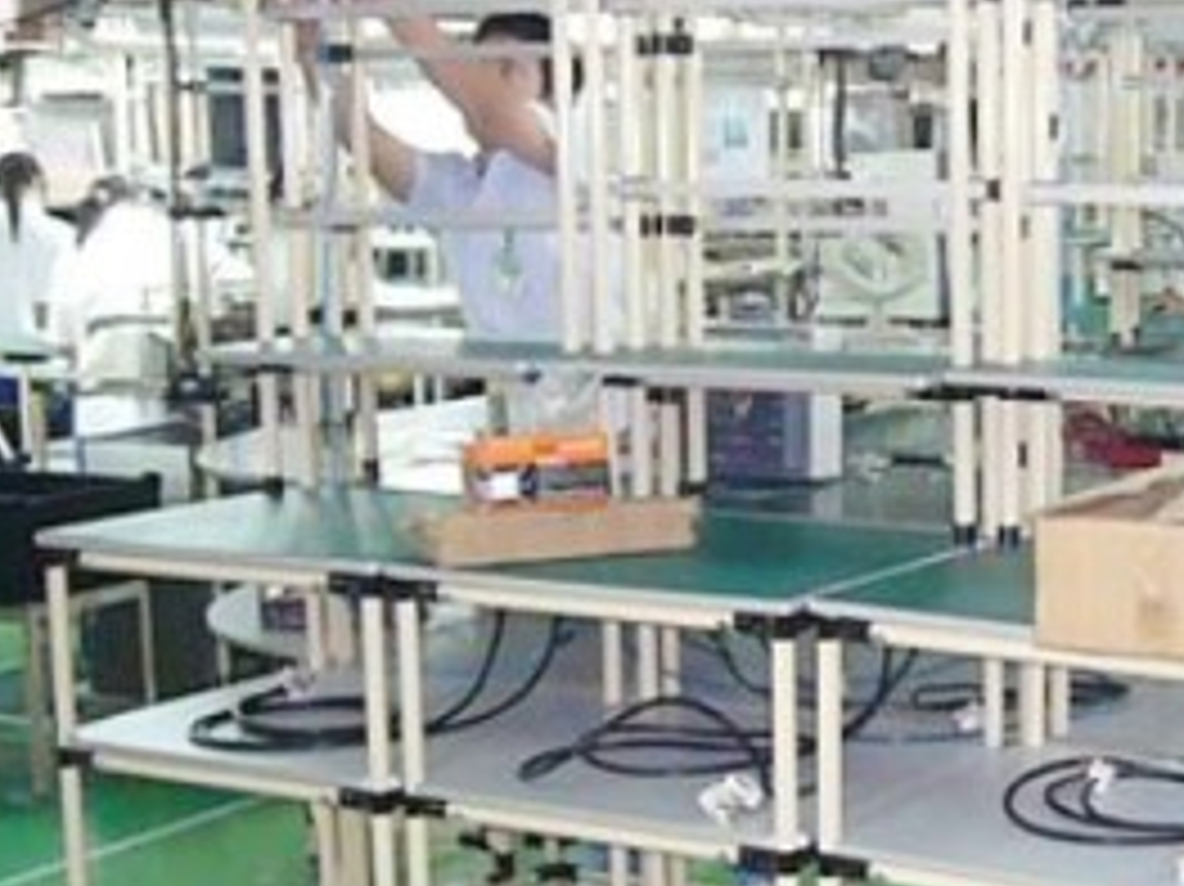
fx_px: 2564
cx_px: 943
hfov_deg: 25.6
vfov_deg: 19.6
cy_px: 603
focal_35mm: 75
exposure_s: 1/40
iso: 800
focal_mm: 6.1
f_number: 3.1
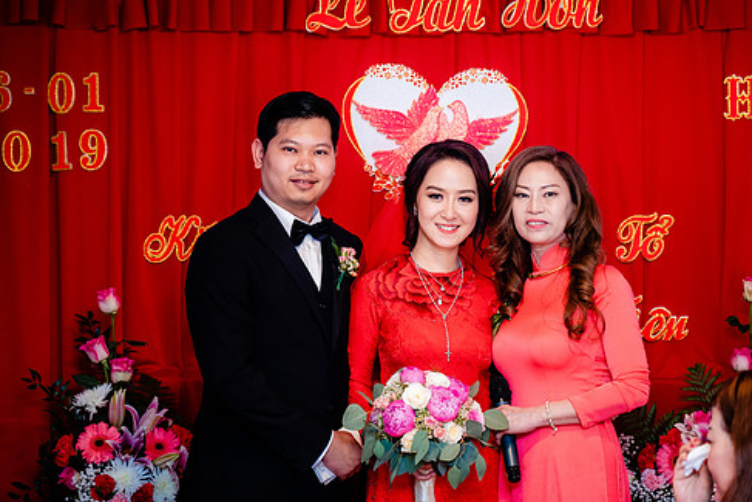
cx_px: 430
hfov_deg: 21.7
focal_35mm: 94
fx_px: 1964
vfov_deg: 14.6
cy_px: 266
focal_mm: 72
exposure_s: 1/160
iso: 1250
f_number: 2.8
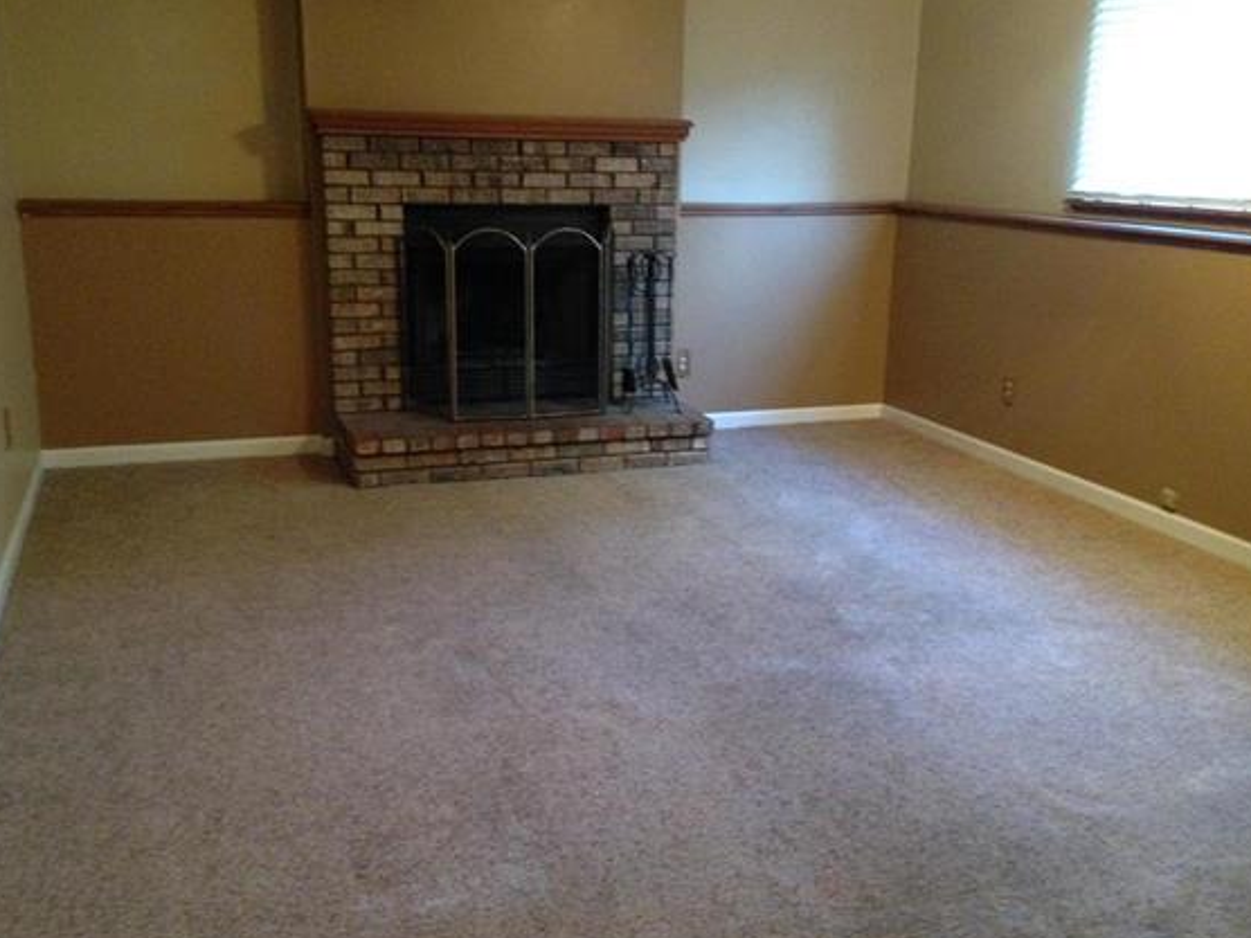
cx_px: 634
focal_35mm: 38
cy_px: 466
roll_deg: -0.4
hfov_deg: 49.0
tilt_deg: -15.0
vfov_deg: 37.7
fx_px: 1373
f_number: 2.4
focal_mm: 4.12
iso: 500
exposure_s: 1/15
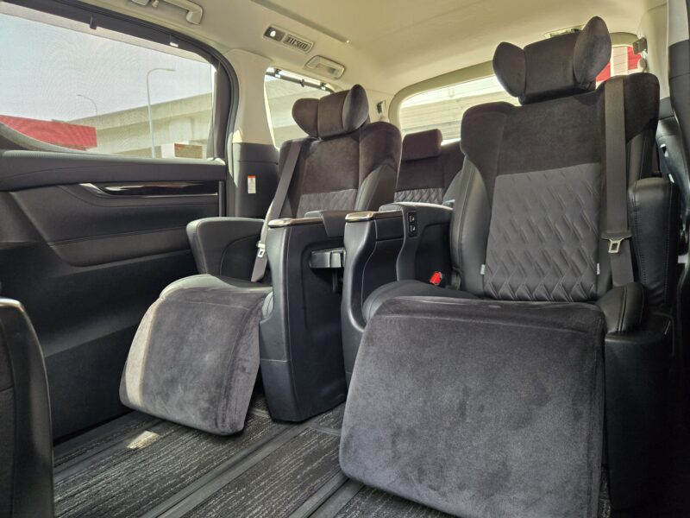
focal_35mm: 23
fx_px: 458
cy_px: 259
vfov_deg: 58.9
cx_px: 345
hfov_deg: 73.9
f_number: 1.8
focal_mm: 5.4
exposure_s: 1/100
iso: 500
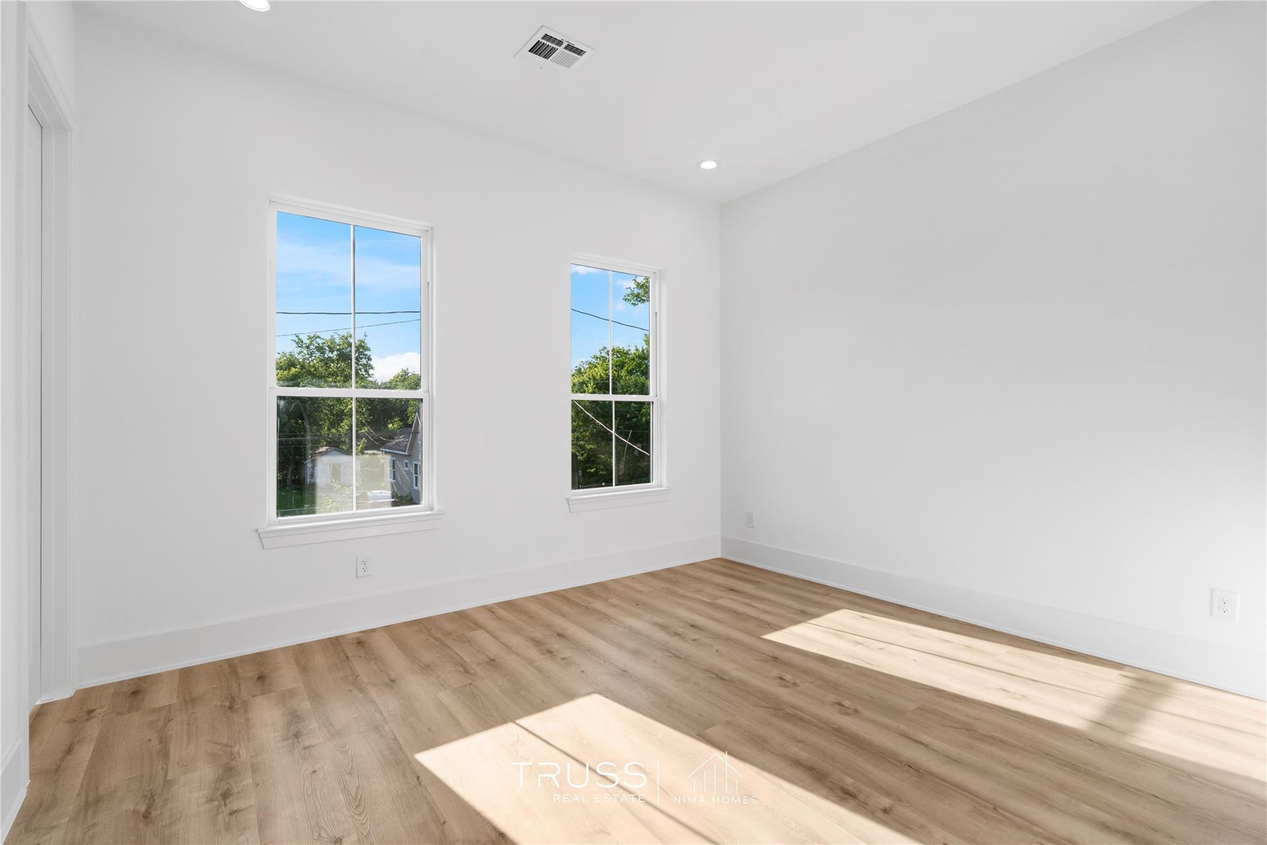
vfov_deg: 73.7
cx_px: 634
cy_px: 422
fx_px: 563
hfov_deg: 96.7
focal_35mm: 16
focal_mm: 16
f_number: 9
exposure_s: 1/15
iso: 200
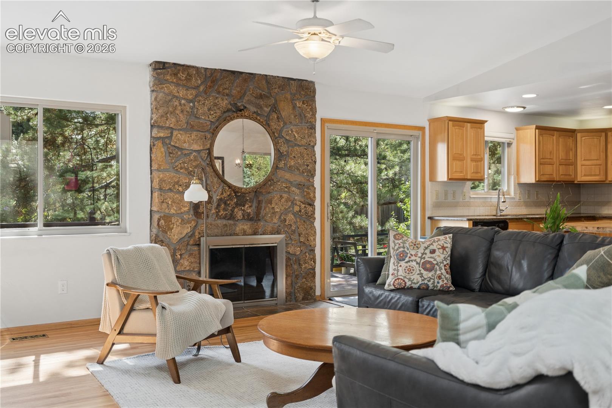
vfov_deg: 37.9
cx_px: 306
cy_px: 204
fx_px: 595
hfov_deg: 54.4
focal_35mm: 35
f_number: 5
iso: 200
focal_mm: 35
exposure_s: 1/40
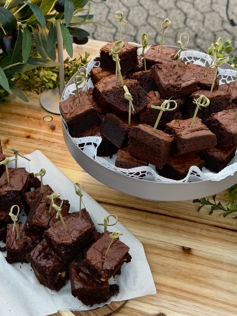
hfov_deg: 24.4
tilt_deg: -45.1
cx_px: 110
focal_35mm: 60
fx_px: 548
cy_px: 138
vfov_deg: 32.1
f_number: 1.78
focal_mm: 6.76
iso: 160
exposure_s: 1/50
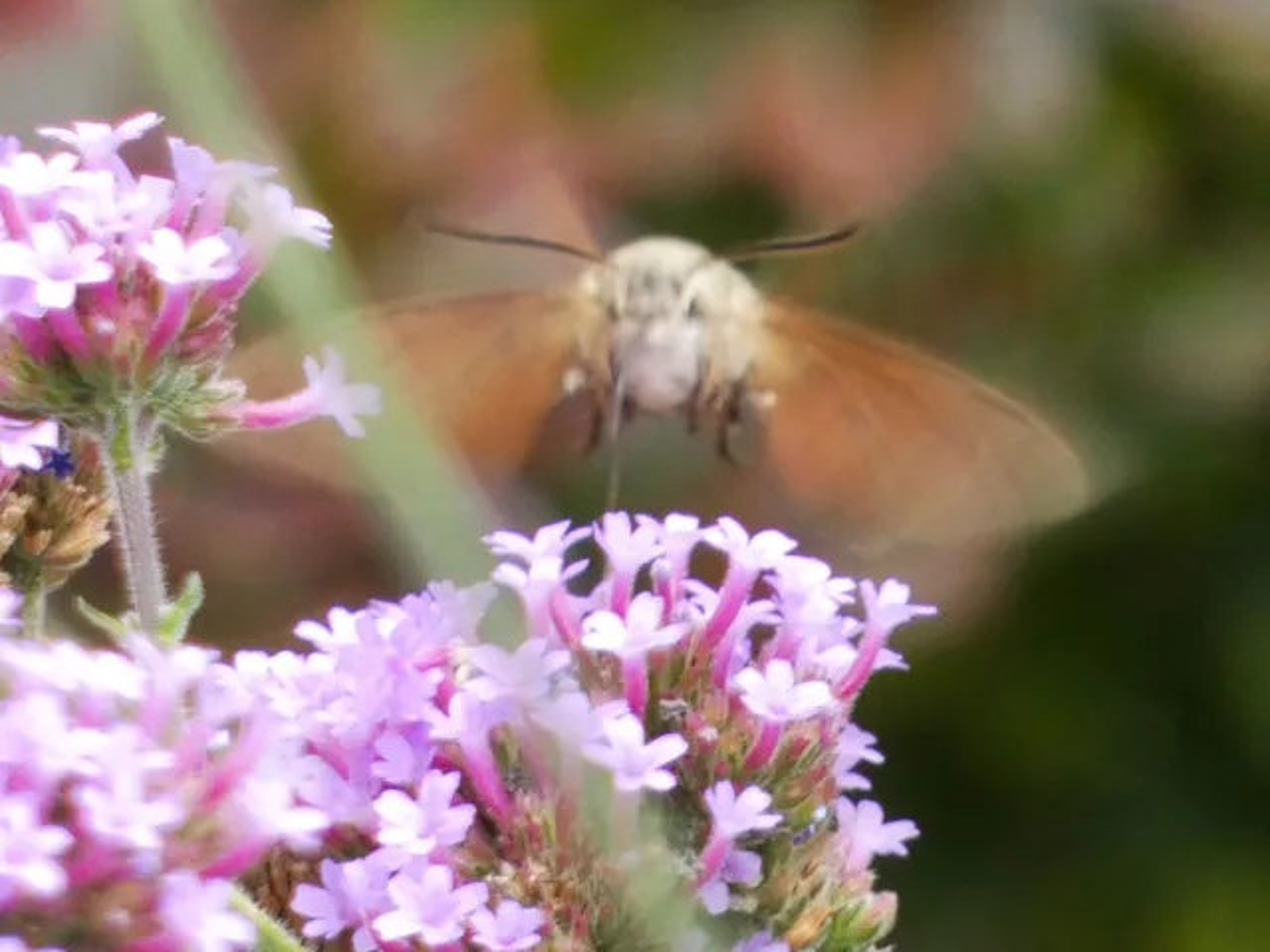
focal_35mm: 1196
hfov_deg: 1.7
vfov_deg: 1.2
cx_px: 635
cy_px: 476
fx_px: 43879
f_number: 5.9
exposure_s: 1/125
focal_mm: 214.2
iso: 320
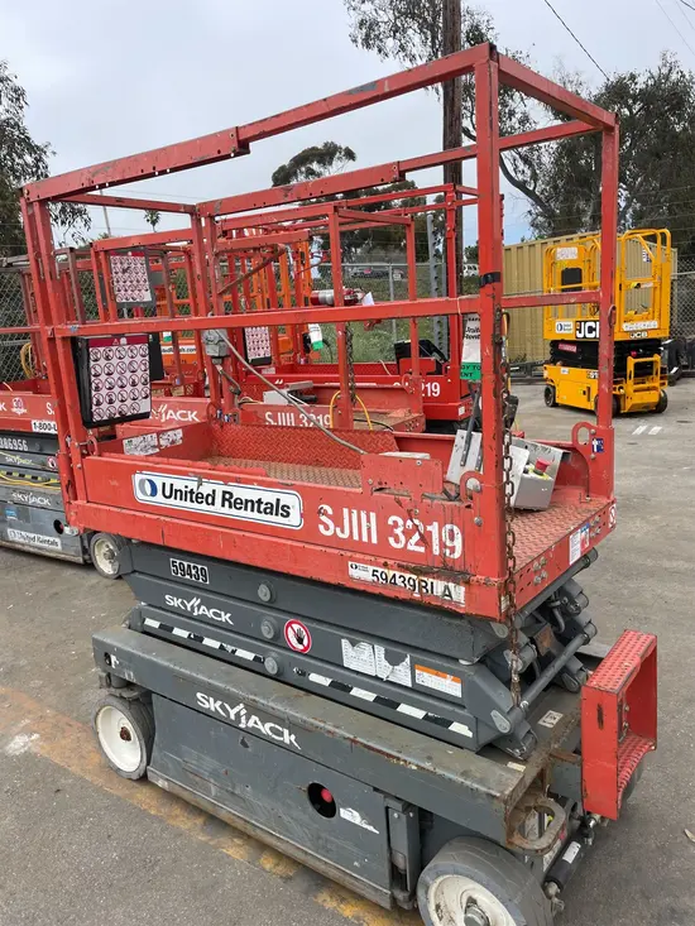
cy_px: 463
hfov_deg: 53.1
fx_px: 696
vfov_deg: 67.3
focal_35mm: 26
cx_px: 348
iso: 32
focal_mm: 4.2
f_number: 1.6
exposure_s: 1/2212
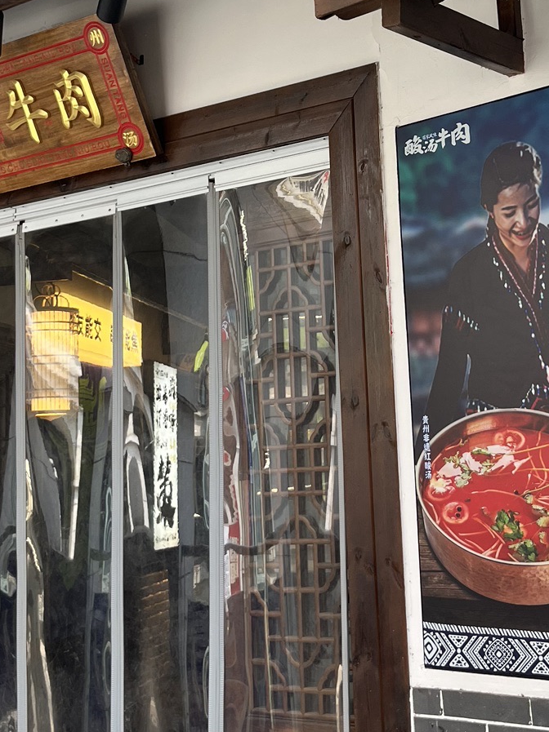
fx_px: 1227
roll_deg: +3.1
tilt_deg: +12.1
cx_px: 338
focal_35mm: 58
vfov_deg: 32.8
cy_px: 218
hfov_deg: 25.2
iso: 40
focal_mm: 5.1
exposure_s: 1/122
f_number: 1.6
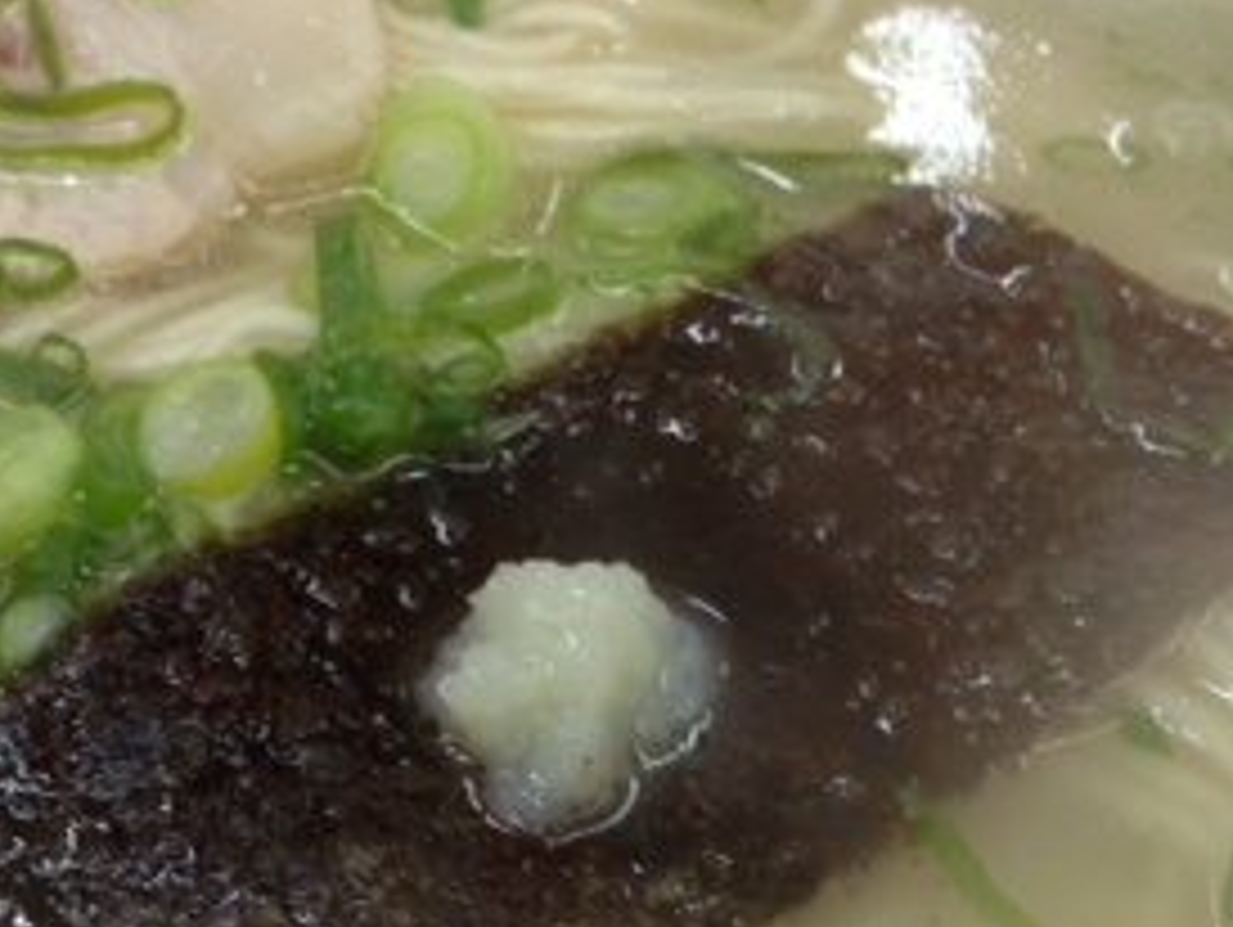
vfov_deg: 18.5
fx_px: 2745
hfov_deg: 25.3
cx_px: 630
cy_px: 986
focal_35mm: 77
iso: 80
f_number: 2.4
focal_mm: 4.13
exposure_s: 1/20
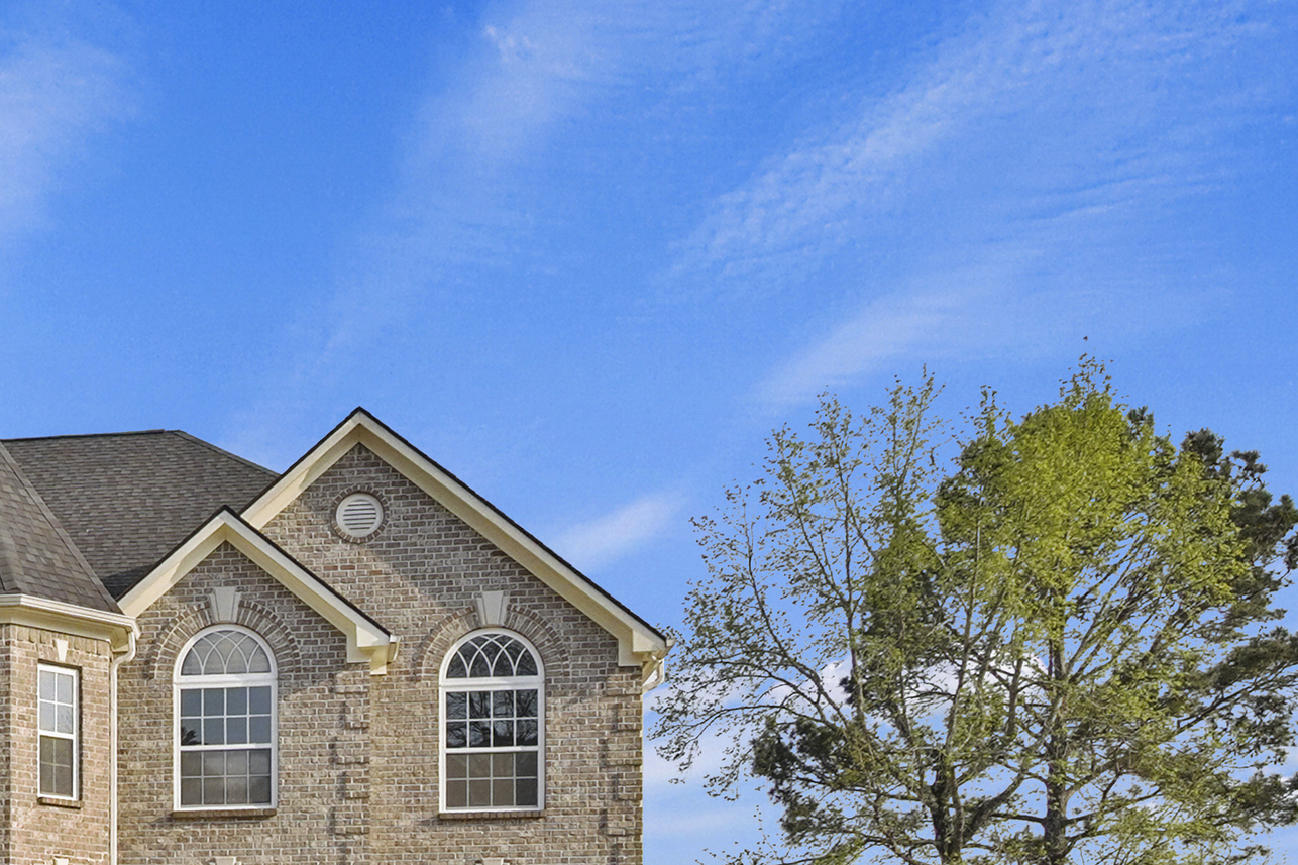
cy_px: 1000
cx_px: 19
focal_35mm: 43
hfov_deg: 40.2
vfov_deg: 27.8
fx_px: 1550
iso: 400
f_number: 7.1
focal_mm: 12
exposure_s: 1/160
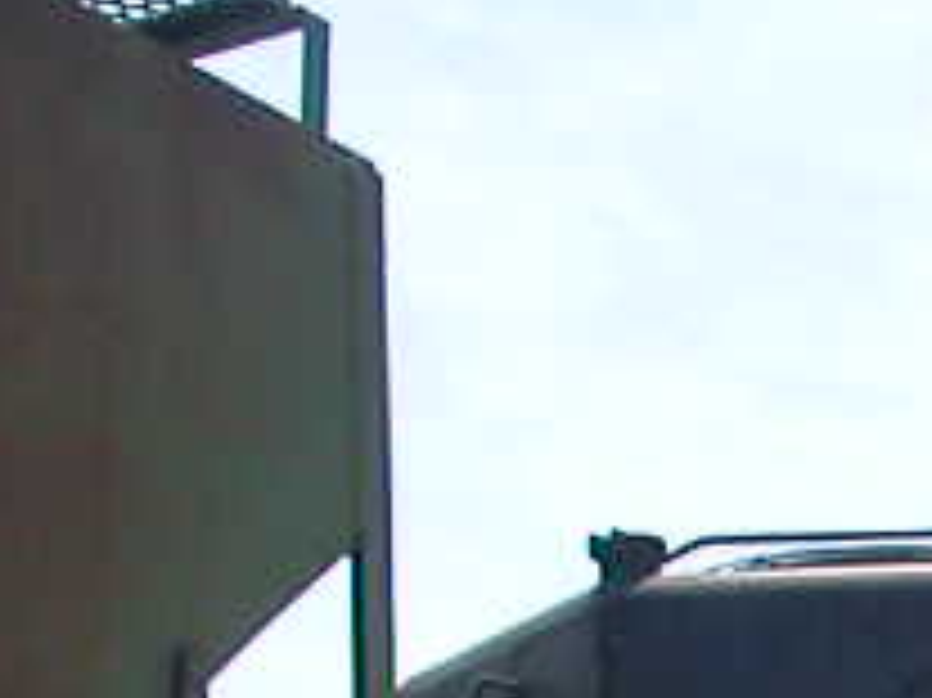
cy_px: 1391
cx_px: 1706
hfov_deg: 10.2
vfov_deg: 7.8
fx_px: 4924
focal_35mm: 183
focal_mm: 5.6
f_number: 4.5
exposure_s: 1/382
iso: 100
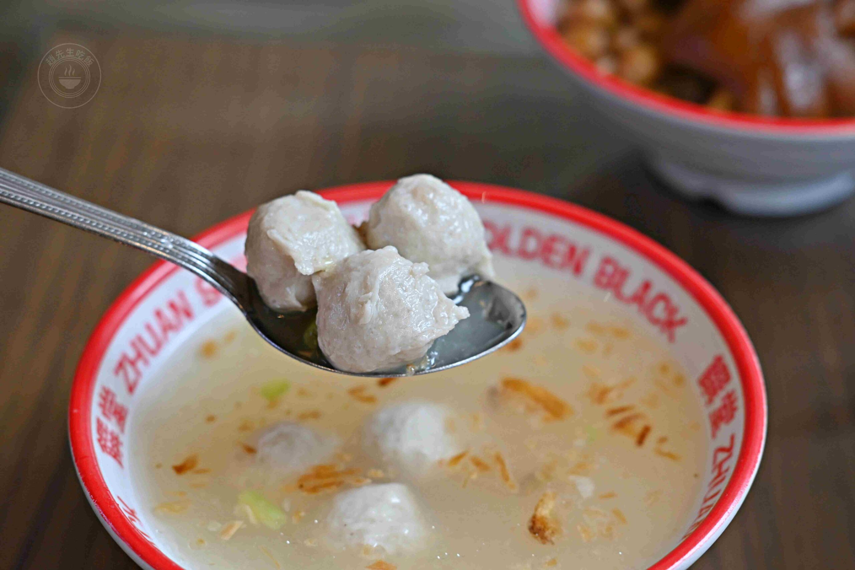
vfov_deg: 18.2
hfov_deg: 27.0
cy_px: 285
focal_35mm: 75
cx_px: 428
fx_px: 1781
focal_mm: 50
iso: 180
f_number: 3.2
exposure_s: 1/200
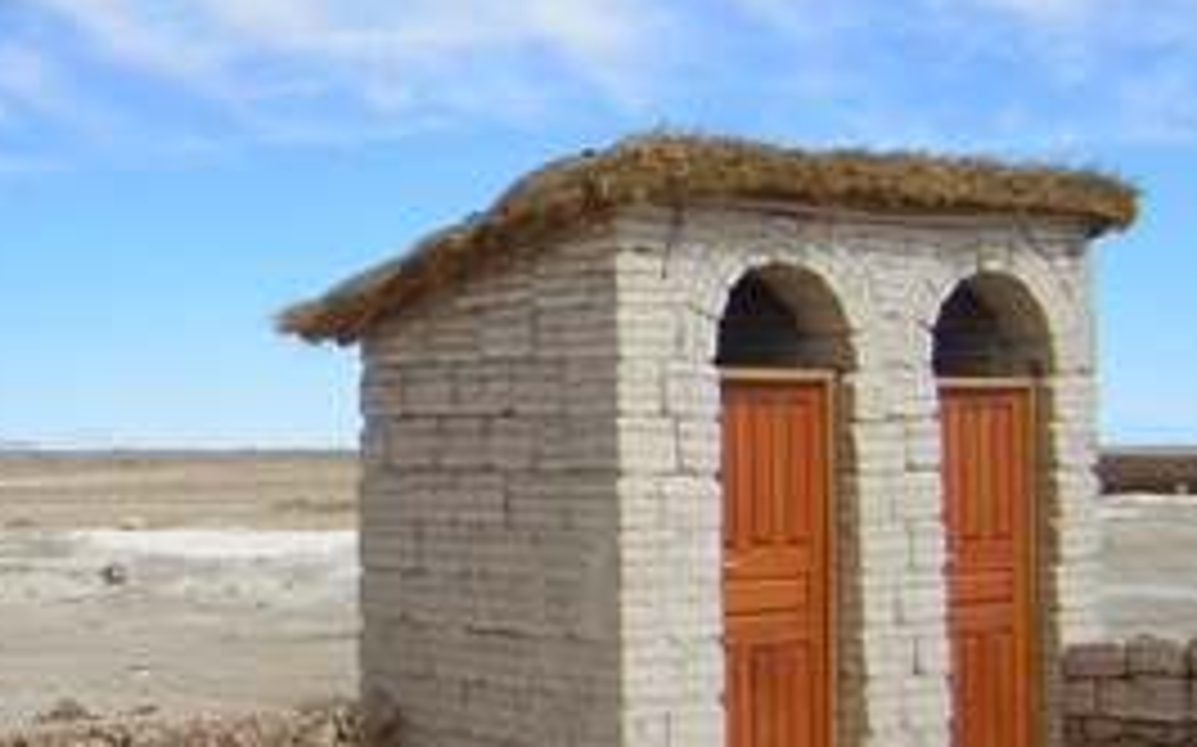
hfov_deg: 27.3
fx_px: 2446
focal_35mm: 75
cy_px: 414
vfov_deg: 17.4
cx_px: 364
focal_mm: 6.1
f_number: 5.8
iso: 50
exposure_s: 1/450
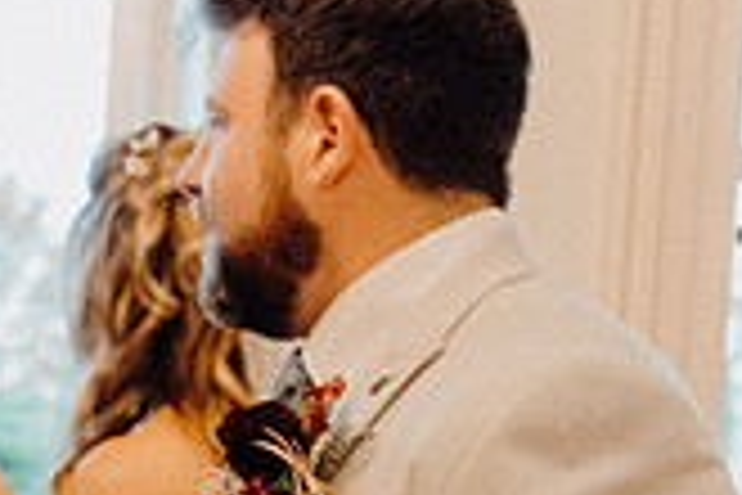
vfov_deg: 12.2
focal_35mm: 109
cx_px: -157
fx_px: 2246
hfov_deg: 17.8
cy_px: 623
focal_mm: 31
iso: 5000
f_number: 3.5
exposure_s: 1/200
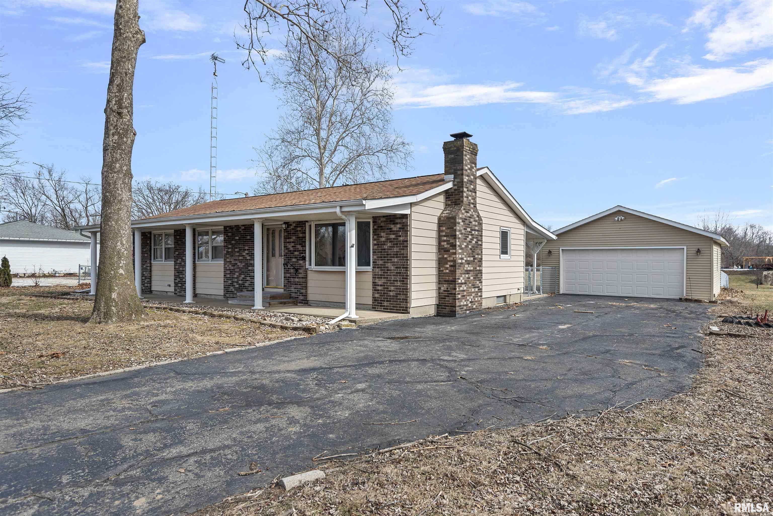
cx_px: 386
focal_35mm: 22
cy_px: 258
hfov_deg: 78.6
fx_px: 472
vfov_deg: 57.3
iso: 250
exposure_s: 1/320
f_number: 6.3
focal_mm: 22
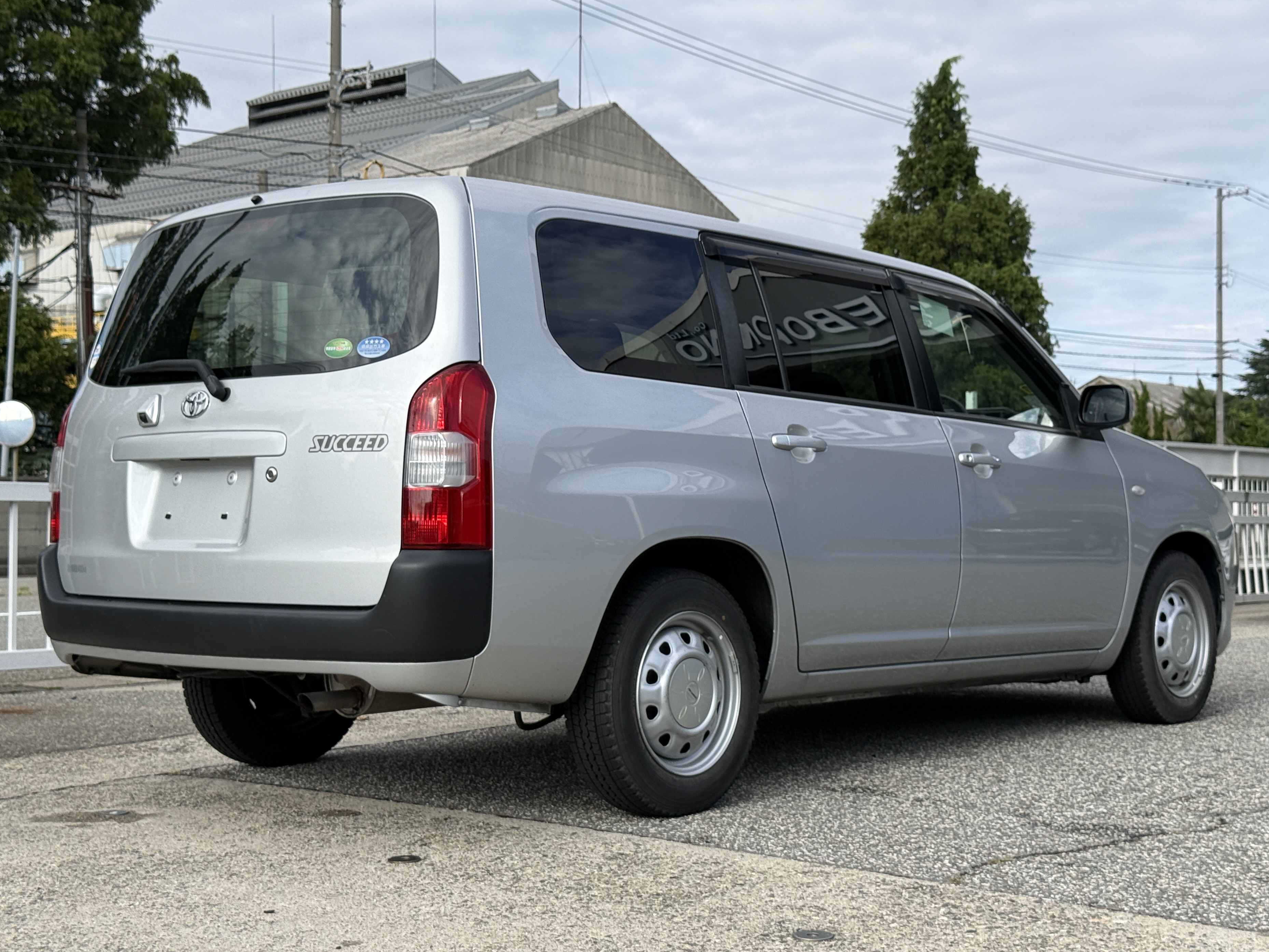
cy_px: 460
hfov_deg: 36.8
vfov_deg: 28.0
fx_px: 1906
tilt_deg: +1.9
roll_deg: -0.1
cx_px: 633
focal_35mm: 52
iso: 64
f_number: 1.78
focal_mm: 6.76
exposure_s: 1/3226
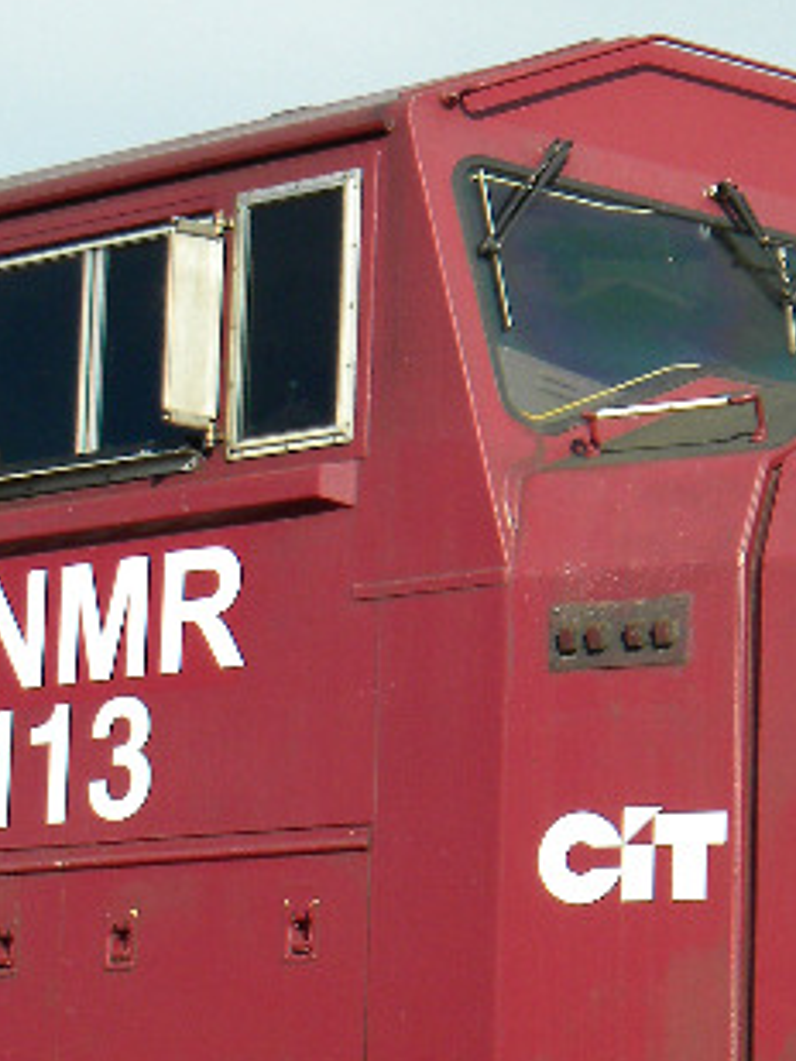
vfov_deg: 18.4
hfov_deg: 13.9
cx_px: 683
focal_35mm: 106
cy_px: 841
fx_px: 3248
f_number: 3.8
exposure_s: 1/779
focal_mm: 7.3
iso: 80
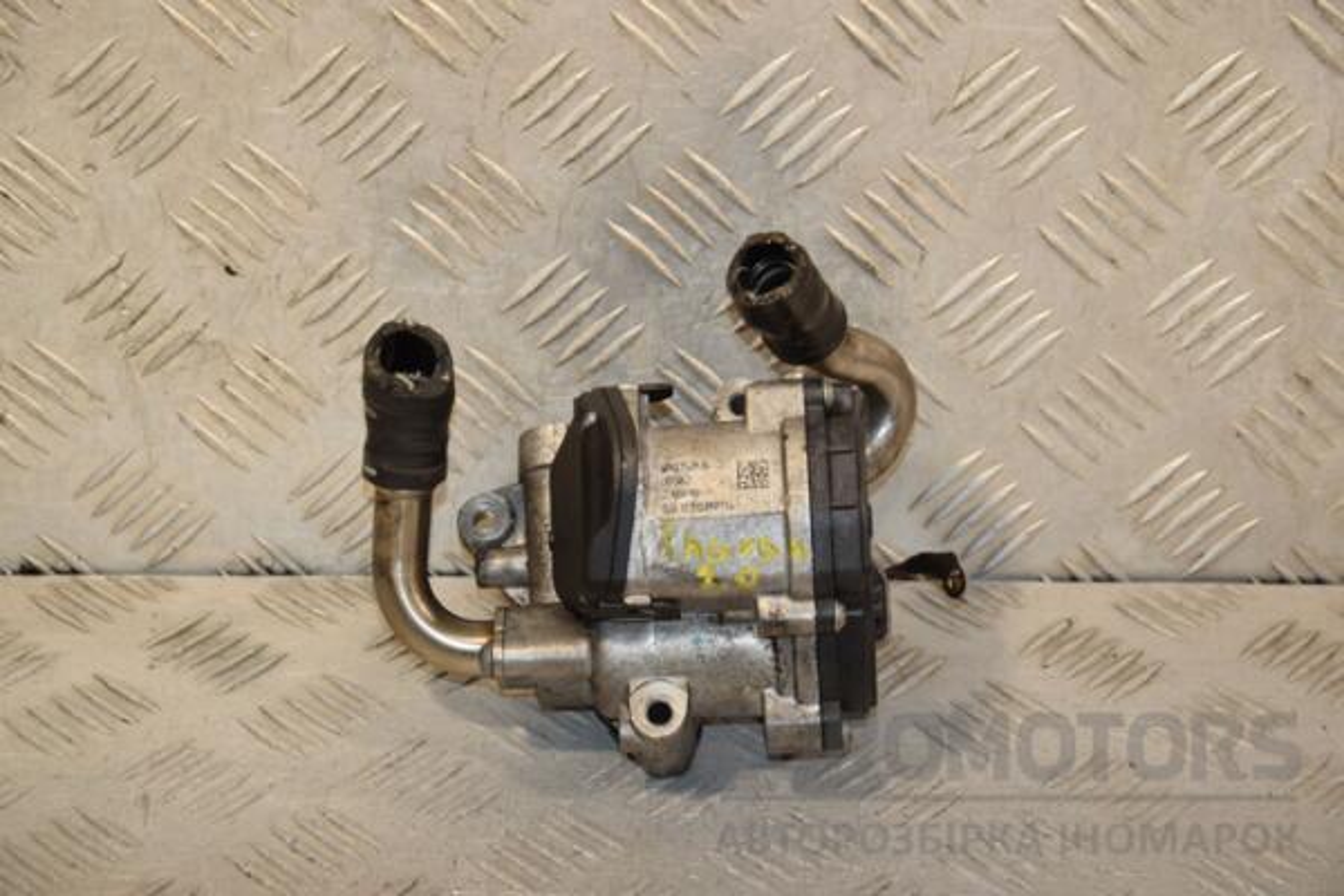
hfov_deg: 18.2
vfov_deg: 12.2
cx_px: 672
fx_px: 4200
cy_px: 448
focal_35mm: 112
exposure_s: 1/200
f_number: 6.3
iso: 800
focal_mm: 75
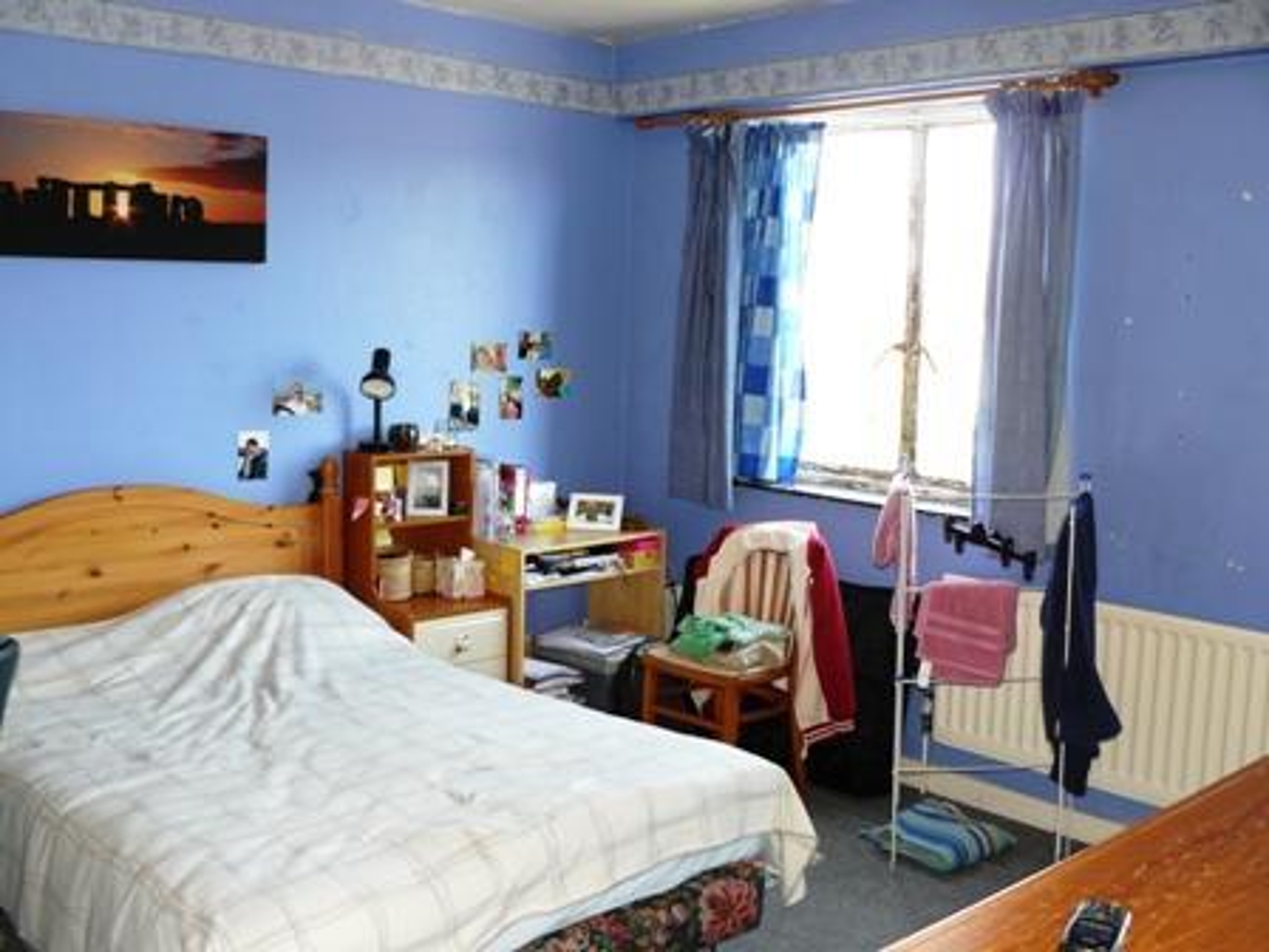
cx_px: 634
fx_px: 1320
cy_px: 476
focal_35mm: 36
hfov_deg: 51.4
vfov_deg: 39.7
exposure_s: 1/30
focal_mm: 6
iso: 125
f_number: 2.8
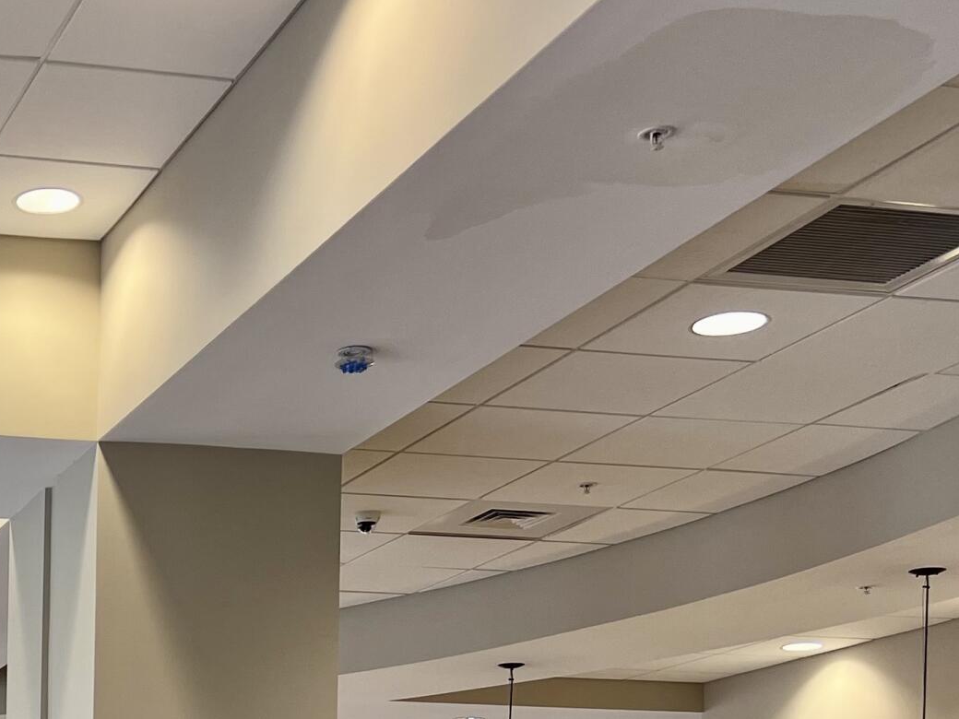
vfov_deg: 18.0
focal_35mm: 75
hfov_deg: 23.8
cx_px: -180
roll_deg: -0.4
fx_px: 2078
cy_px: 1007
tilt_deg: +0.4
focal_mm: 5.7
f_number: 1.5
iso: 50
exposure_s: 1/120
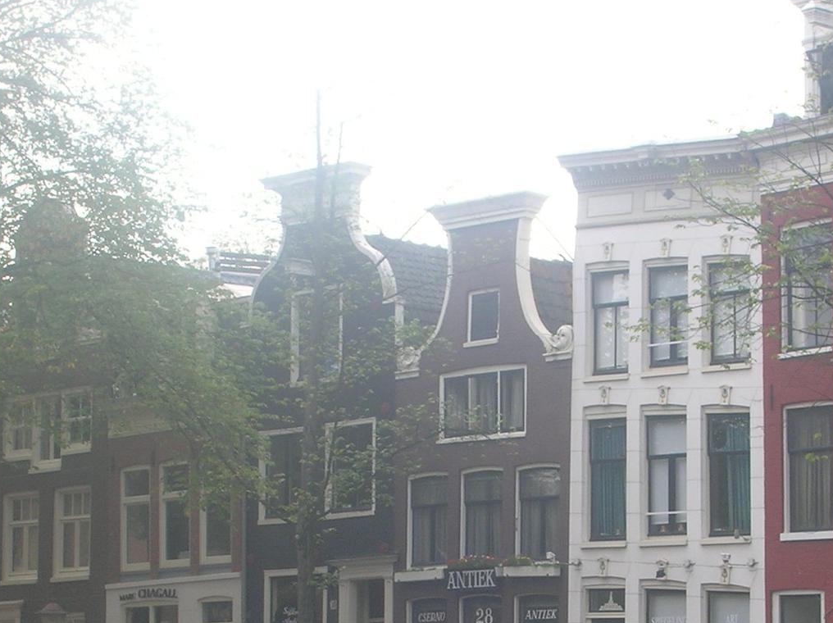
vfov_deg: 12.3
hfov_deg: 16.6
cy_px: 544
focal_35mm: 119
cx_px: 448
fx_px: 2861
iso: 50
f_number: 6.1
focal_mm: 10.4
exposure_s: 1/72.8
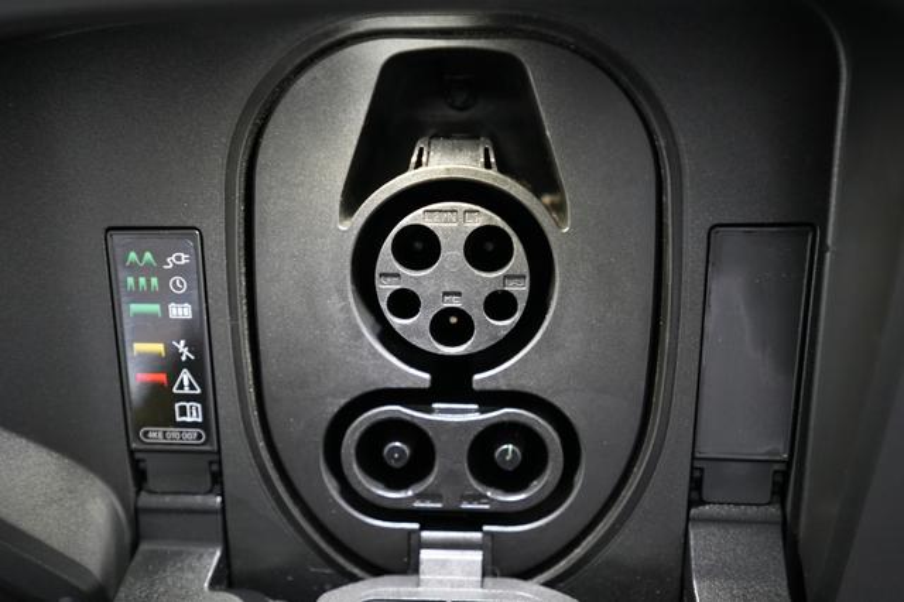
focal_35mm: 28
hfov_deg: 65.5
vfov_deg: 46.4
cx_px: 452
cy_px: 301
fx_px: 703
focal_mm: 28
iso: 3200
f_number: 2.8
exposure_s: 1/60
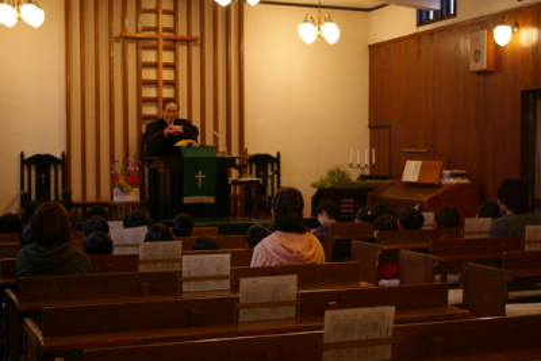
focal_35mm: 57
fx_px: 857
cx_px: 270
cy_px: 180
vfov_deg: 23.8
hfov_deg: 35.0
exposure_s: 1/10
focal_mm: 38
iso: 400
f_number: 4.5
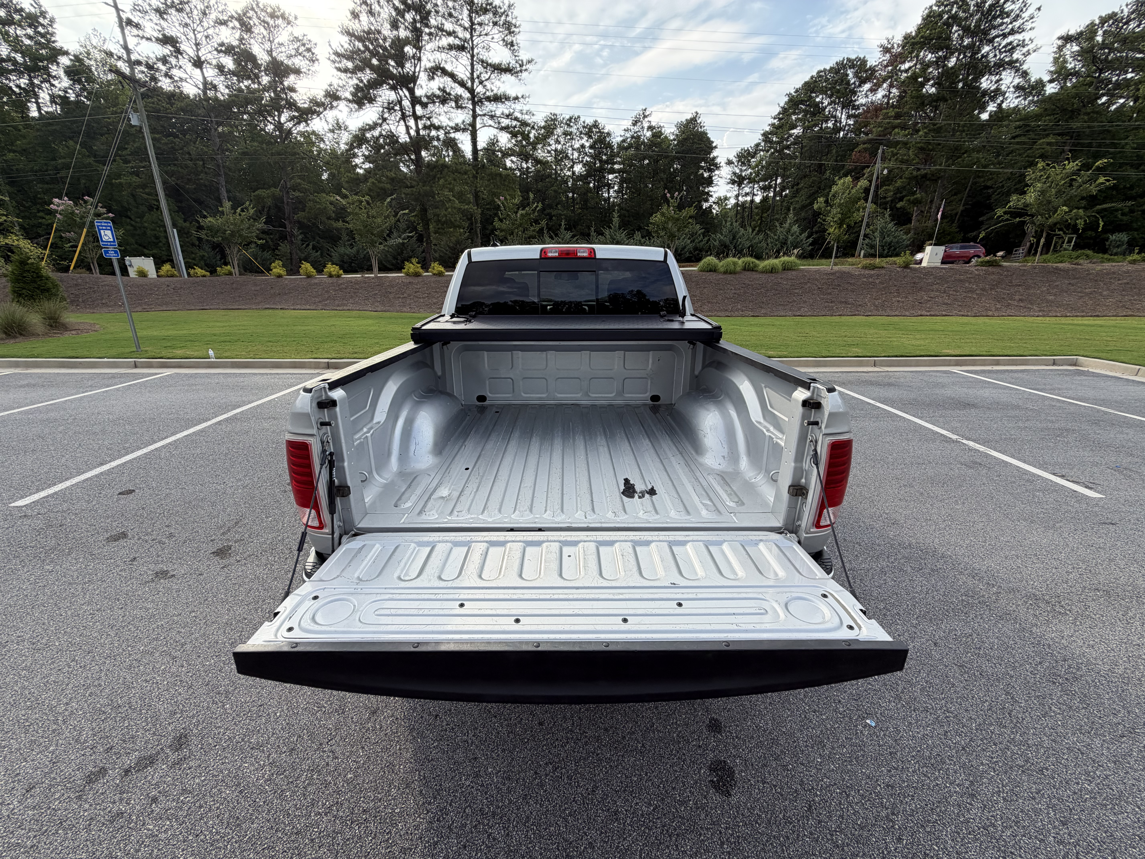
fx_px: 463
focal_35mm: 14
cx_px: 572
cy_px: 430
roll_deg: -0.6
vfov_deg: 85.7
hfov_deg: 102.1
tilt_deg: -17.3
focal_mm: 2.22
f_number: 2.2
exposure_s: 1/579
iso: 40
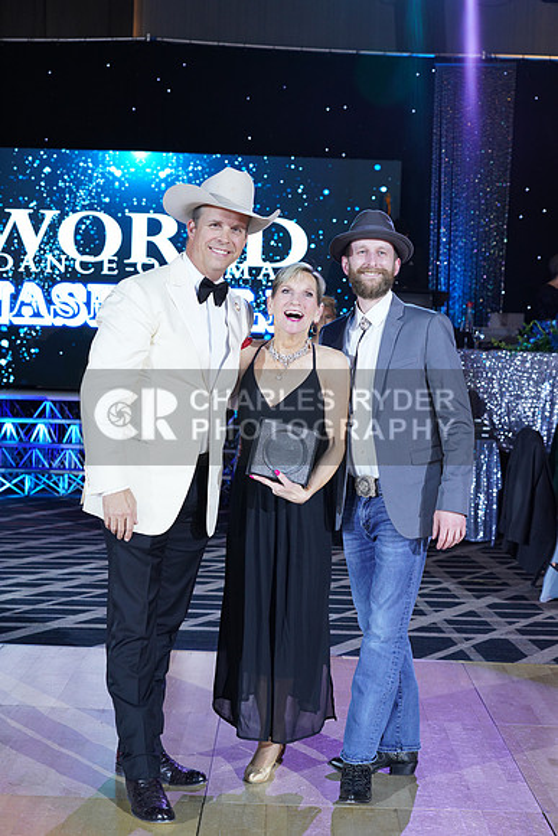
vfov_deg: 34.5
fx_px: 1348
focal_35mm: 58
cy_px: 418
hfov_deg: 23.4
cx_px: 279
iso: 1600
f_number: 5
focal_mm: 58
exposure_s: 1/200
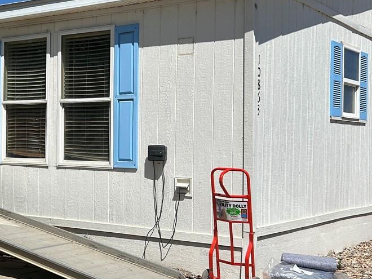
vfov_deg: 23.3
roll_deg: +0.2
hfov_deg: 29.3
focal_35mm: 63
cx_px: 28
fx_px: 677
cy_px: 136
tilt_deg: +1.0
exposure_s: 1/9434
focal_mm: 5.7
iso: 50
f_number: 1.5
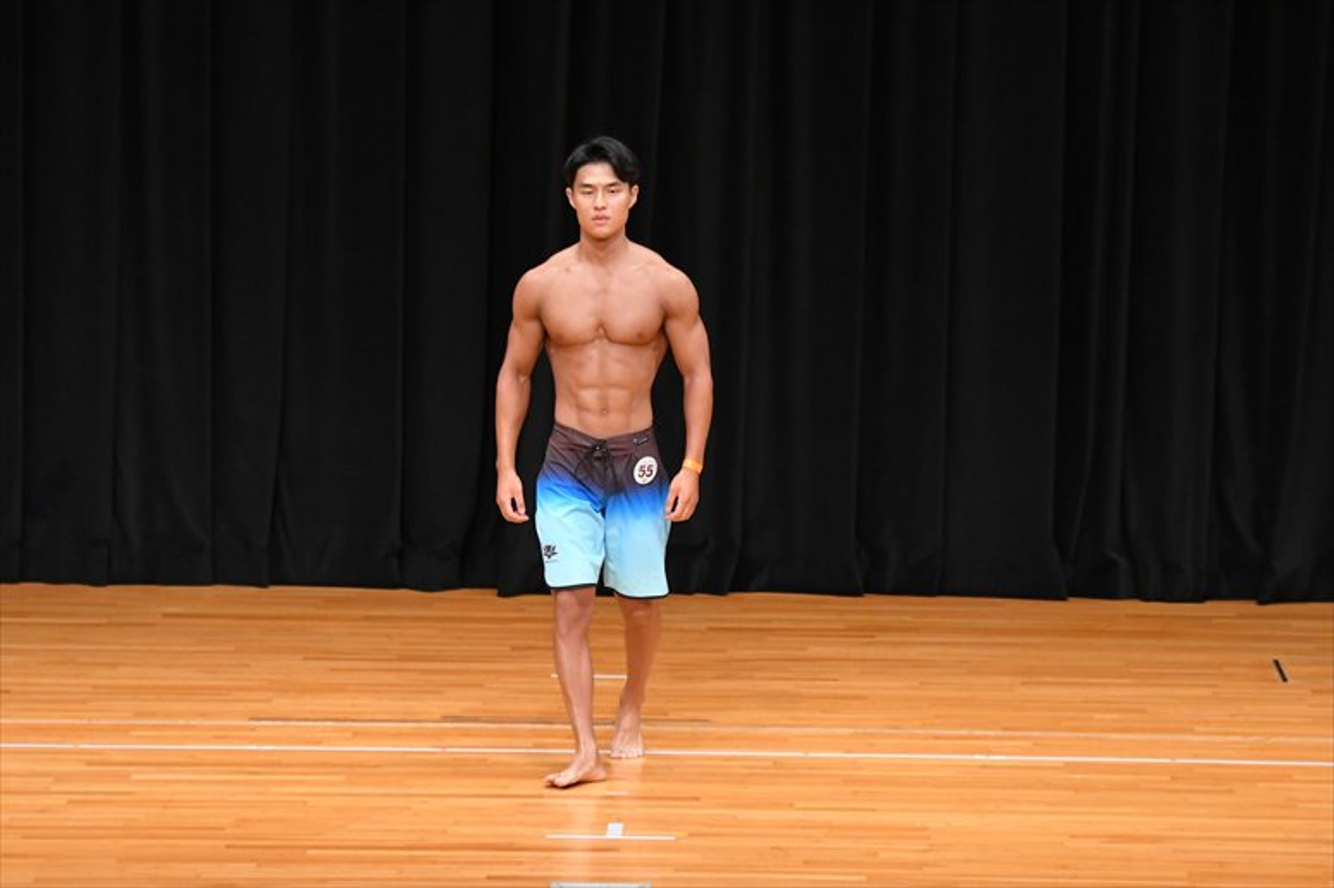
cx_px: 667
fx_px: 8334
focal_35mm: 225
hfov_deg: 9.2
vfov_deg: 6.1
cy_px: 444
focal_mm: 150
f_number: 5.6
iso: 4000
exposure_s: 1/400
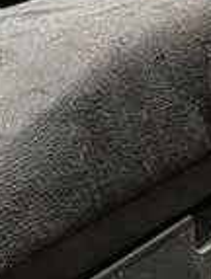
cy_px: 220
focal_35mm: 87
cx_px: 23
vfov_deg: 22.2
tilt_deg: -59.3
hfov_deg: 16.8
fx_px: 704
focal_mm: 5.1
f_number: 1.6
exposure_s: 1/20
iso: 1000
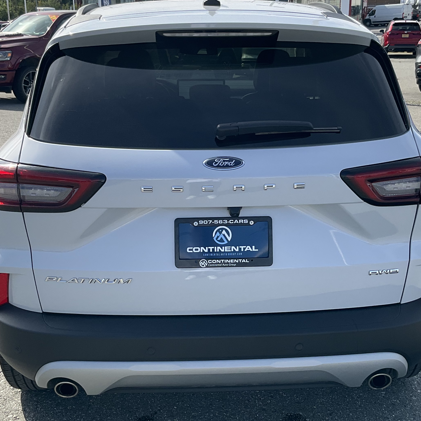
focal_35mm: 50
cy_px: 231
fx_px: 688
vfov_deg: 34.0
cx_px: 216
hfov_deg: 34.0
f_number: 1.8
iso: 25
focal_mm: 3
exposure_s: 1/1221
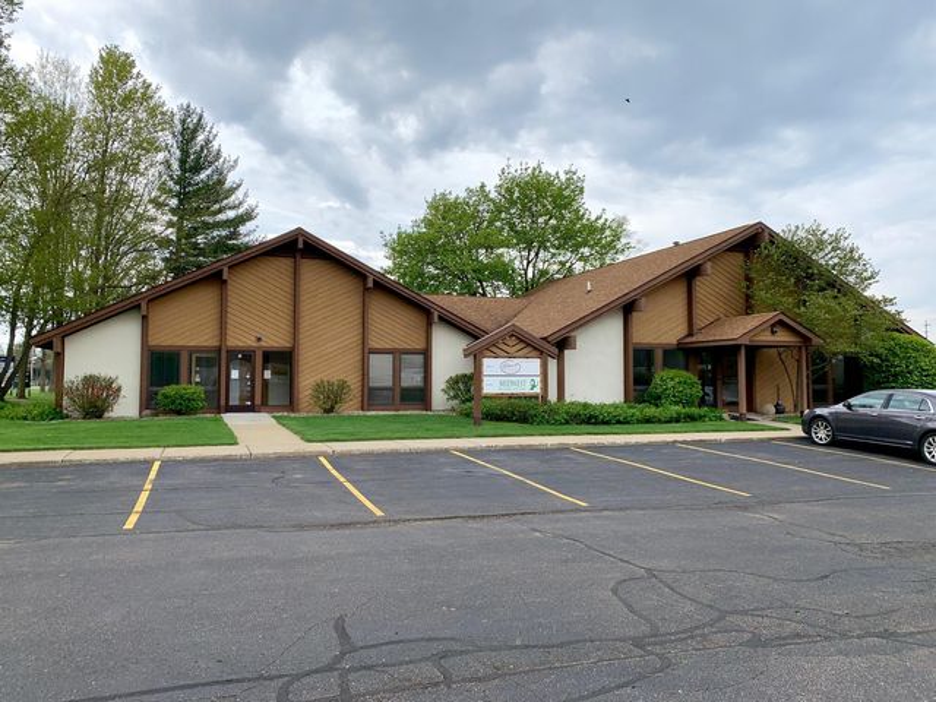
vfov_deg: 53.1
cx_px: 468
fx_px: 703
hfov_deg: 67.3
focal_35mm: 26
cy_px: 351
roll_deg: +0.3
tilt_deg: +3.4
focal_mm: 4.25
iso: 25
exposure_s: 1/1427
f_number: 1.8
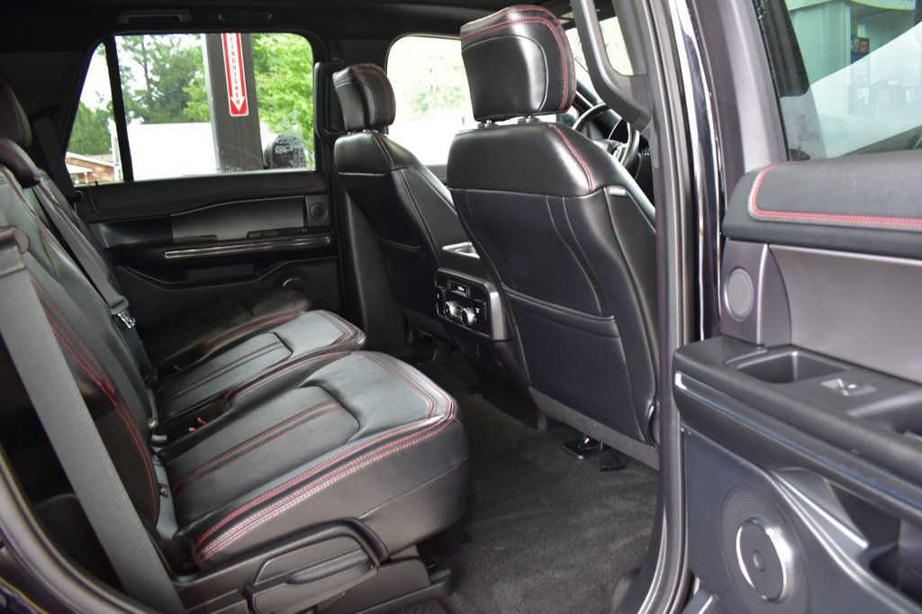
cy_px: 307
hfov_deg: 67.4
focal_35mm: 27
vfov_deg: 47.9
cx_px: 461
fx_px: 691
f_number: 6.3
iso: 1000
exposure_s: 1/15
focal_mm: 18
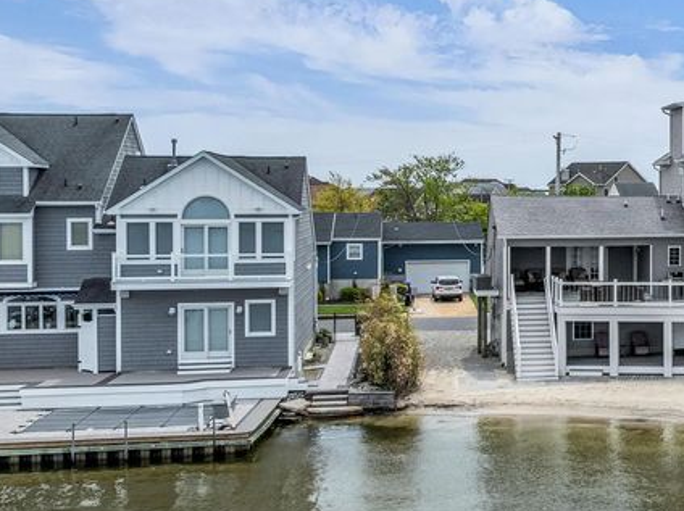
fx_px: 1145
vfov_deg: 25.1
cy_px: 209
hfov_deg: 30.1
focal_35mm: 58
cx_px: 736
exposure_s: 1/3200
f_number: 2.8
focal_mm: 12.29
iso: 120
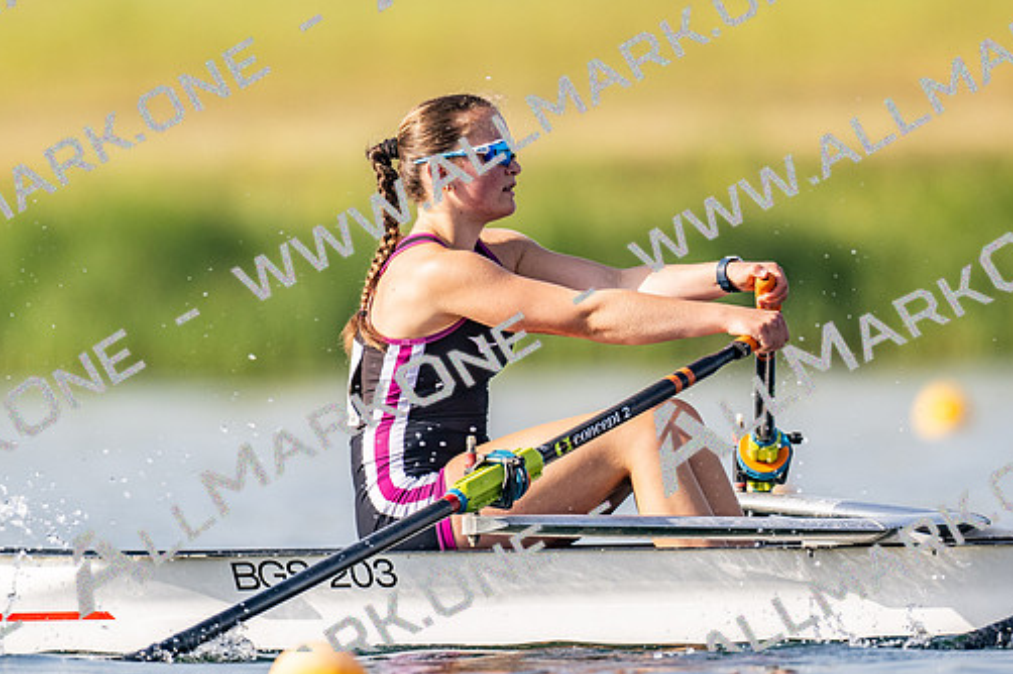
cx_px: 480
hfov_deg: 2.0
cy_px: 307
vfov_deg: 1.3
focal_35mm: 1039
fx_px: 29216
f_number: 4
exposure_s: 1/2500
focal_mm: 600
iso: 200
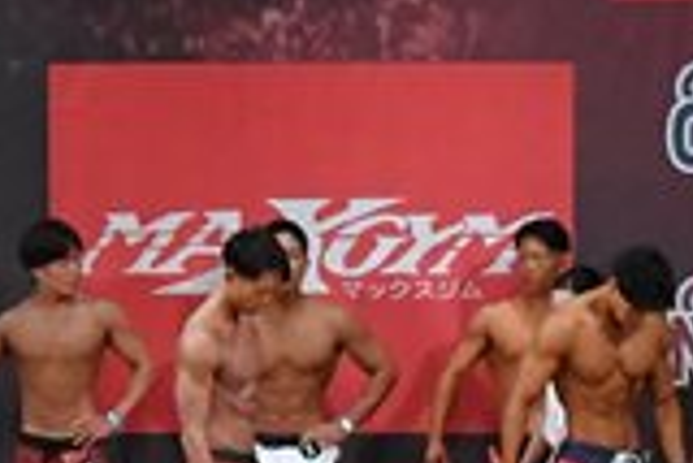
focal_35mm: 348
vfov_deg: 4.0
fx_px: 6705
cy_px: 346
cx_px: -24
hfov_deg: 5.9
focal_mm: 48
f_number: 5.6
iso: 8000
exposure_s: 1/400
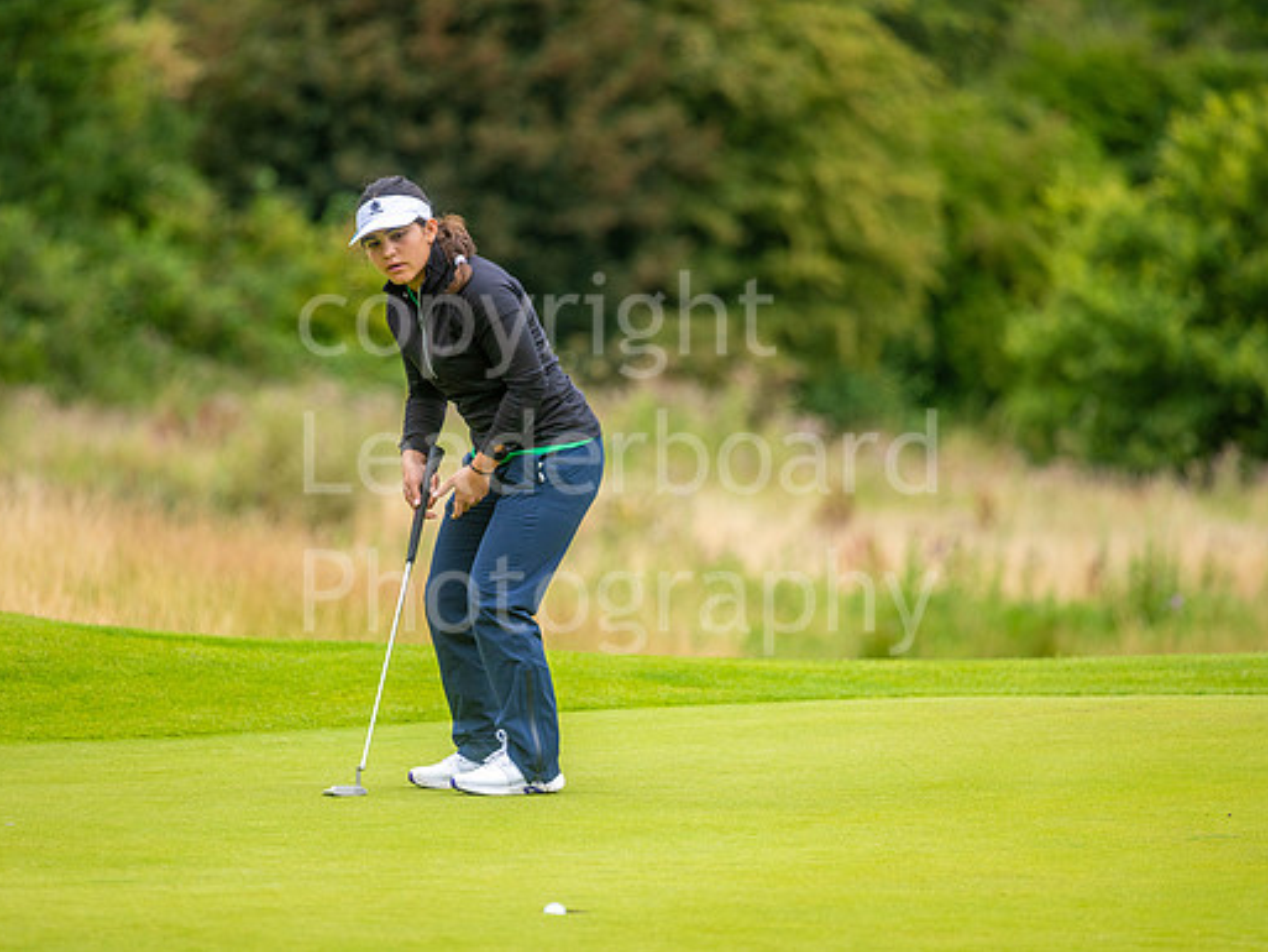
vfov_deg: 4.6
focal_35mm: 326
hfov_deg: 6.1
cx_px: 623
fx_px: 11944
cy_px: 476
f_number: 4.5
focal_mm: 300
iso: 320
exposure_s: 1/1000
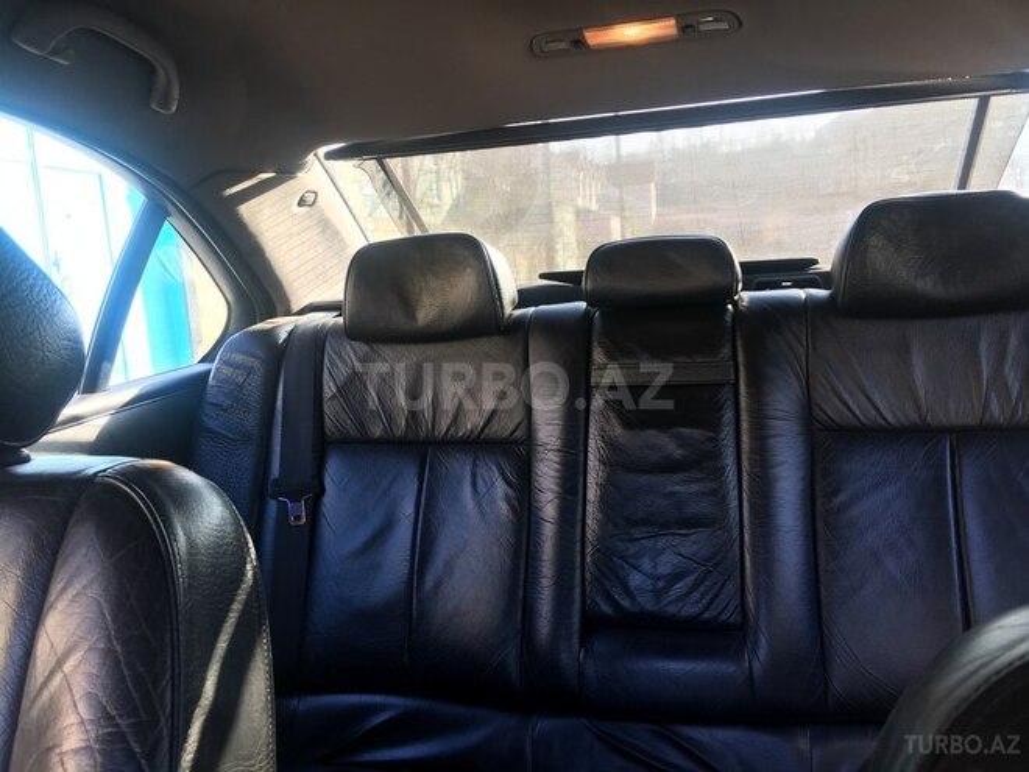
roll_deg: +3.5
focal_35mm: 29
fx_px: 862
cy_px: 386
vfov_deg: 48.2
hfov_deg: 61.7
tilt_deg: -6.5
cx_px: 514
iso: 25
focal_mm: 4.15
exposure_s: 1/50
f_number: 2.2
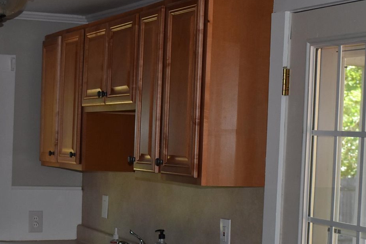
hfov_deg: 21.1
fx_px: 977
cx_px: 117
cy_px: 201
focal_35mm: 96
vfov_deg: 14.2
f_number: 4.2
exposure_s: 1/200
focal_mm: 29
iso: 800
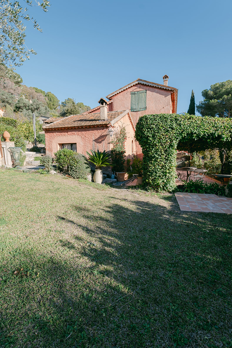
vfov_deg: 93.3
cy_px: 174
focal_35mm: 17
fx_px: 164
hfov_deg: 70.5
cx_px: 116
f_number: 10
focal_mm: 11
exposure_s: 1/100
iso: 100
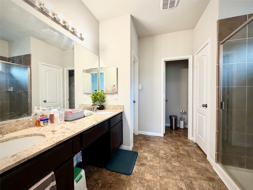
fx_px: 102
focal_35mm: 14
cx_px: 126
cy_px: 95
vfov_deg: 85.7
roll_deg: +0.5
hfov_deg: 102.1
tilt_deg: -0.8
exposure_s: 1/120
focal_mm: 2.22
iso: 250
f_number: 2.2
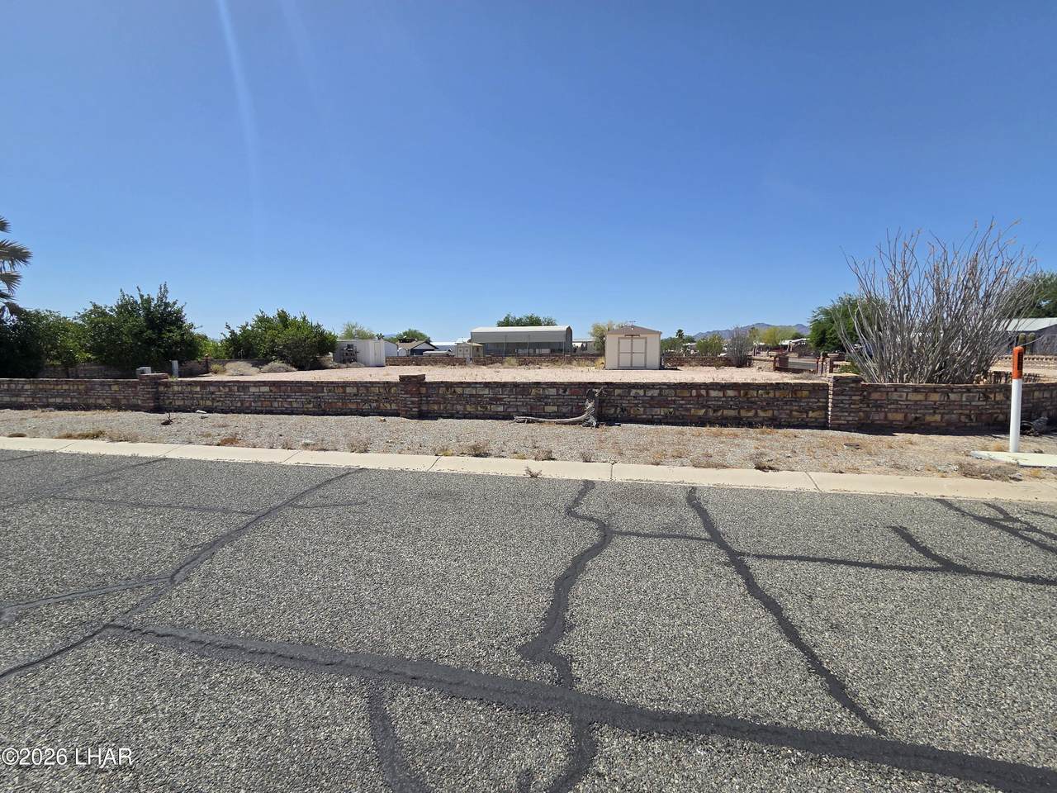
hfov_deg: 106.2
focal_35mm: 13
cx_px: 528
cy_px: 396
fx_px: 397
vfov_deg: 89.9
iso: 50
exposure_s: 1/2797
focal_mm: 2.2
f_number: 2.2
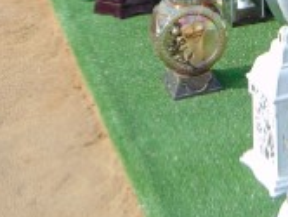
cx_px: 276
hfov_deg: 15.3
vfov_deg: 11.4
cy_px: -56
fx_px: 1058
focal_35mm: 127
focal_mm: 5.8
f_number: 3.2
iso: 80
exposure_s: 1/800
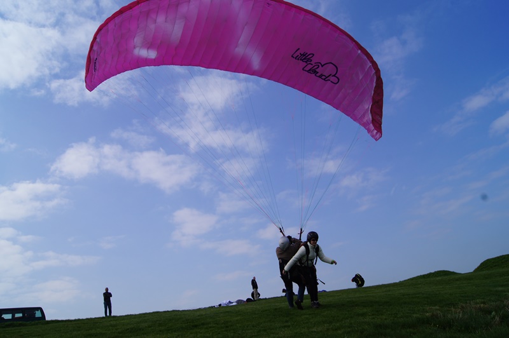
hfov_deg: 62.0
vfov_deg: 43.5
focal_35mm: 30
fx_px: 424
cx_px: 254
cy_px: 169
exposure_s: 1/250
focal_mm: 20
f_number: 13
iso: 100
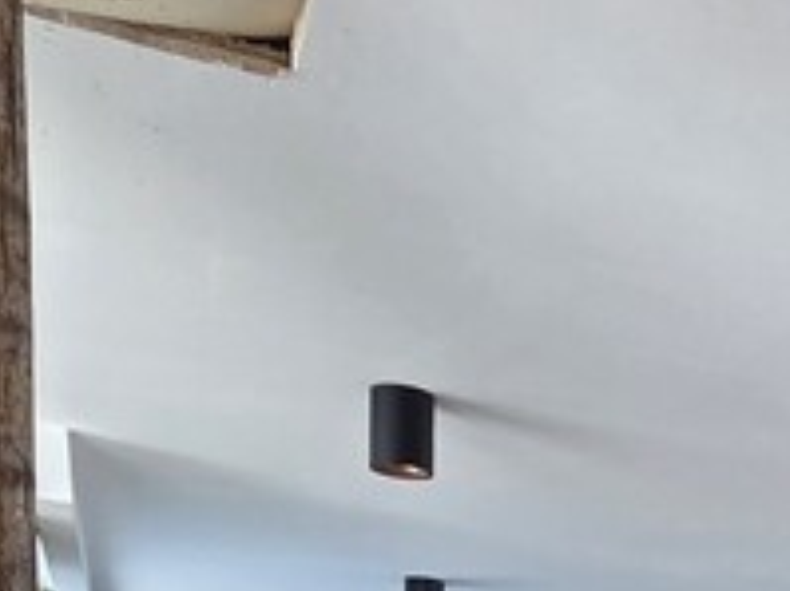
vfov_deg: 17.3
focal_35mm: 67
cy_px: 1107
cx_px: 985
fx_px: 1528
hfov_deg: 25.5
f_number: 2.2
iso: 64
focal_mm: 2.2
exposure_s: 1/100
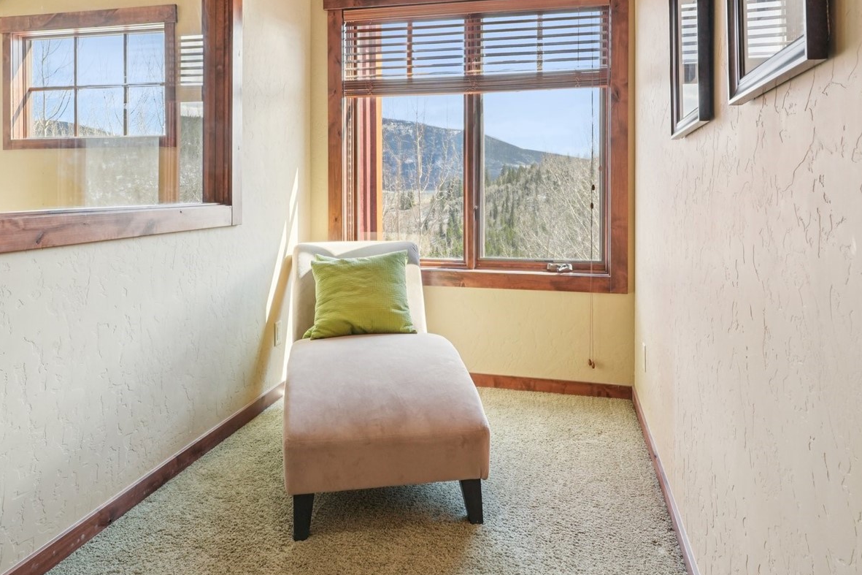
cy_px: 185
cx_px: 418
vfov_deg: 52.5
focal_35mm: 24
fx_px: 568
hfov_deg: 74.4
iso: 125
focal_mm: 11
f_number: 8
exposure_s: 1/30
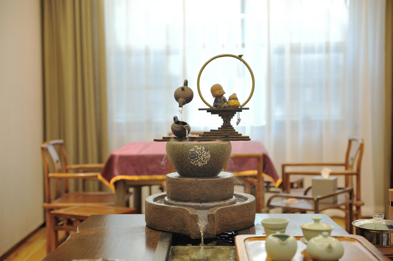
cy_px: 130
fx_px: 709
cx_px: 196
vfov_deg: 20.9
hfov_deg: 31.0
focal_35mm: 65
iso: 800
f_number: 2.8
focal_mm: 65
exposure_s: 1/100
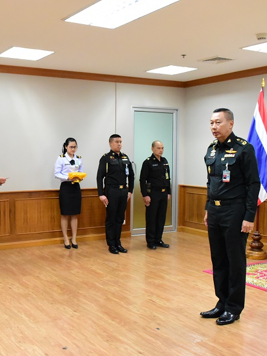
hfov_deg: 32.3
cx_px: 68
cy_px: 177
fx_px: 452
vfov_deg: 42.9
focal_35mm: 44
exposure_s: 1/125
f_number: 5
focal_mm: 20
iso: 6400
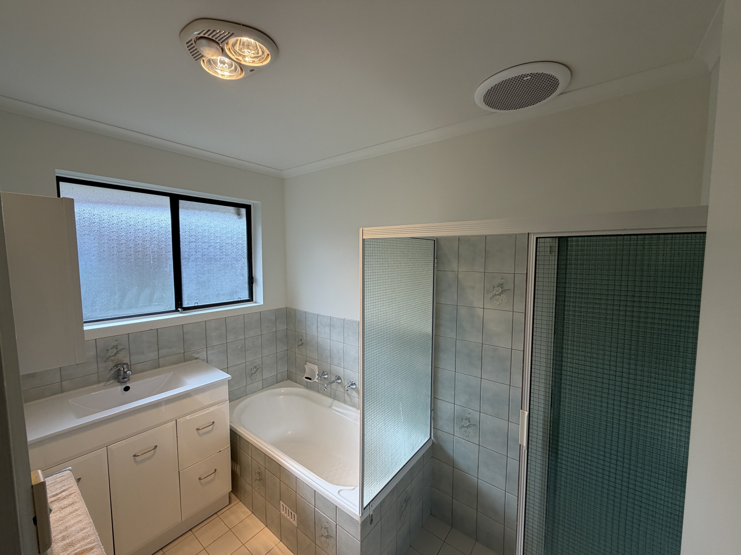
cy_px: 278
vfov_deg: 85.7
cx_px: 370
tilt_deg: -4.5
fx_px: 300
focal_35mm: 14
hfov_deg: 102.1
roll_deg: -0.2
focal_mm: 2.22
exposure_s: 1/100
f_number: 2.2
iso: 40
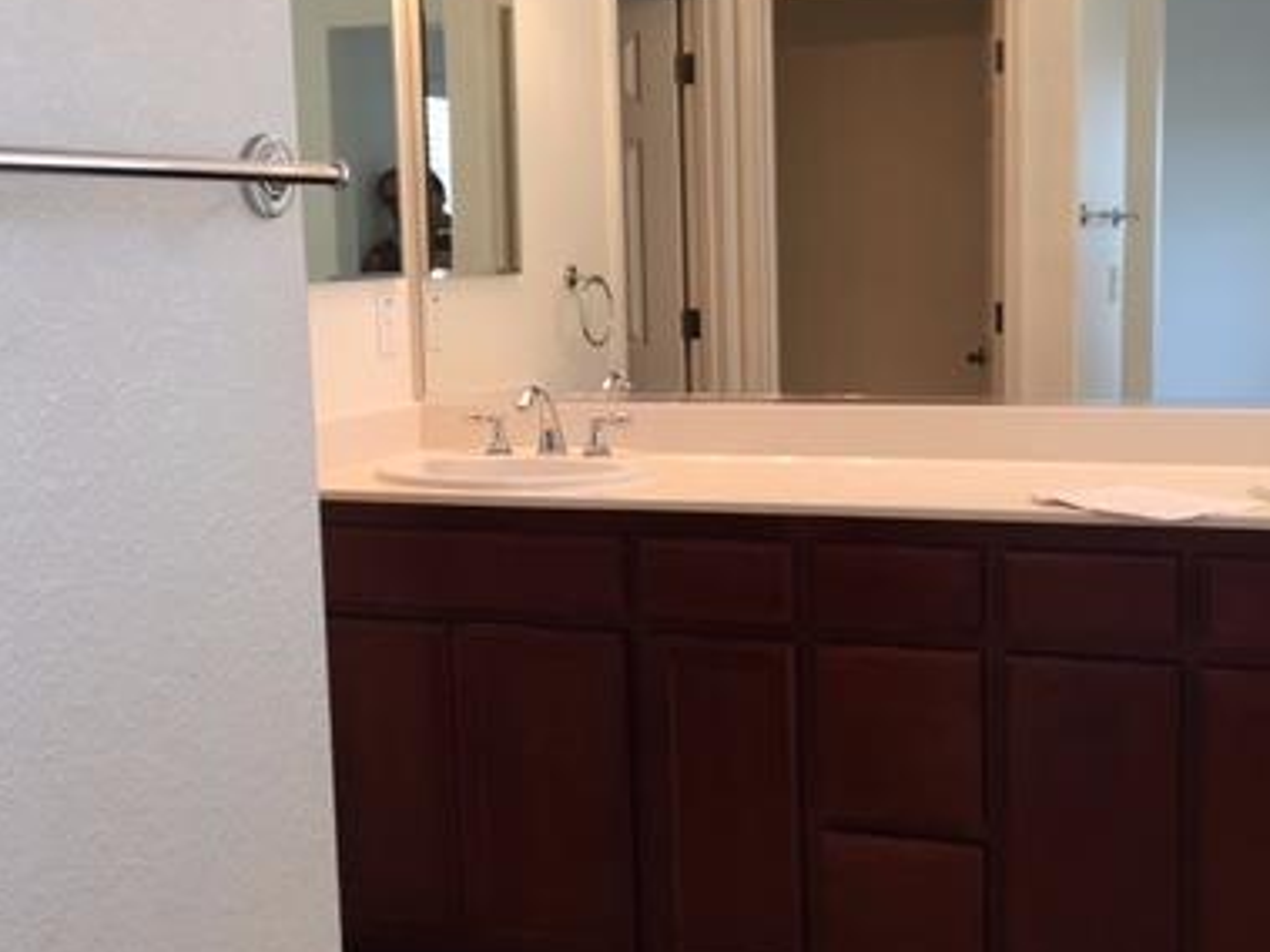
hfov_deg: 38.8
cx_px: 737
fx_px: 1797
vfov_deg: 29.7
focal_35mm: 49
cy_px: 486
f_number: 2.2
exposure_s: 1/15
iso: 25
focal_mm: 4.15
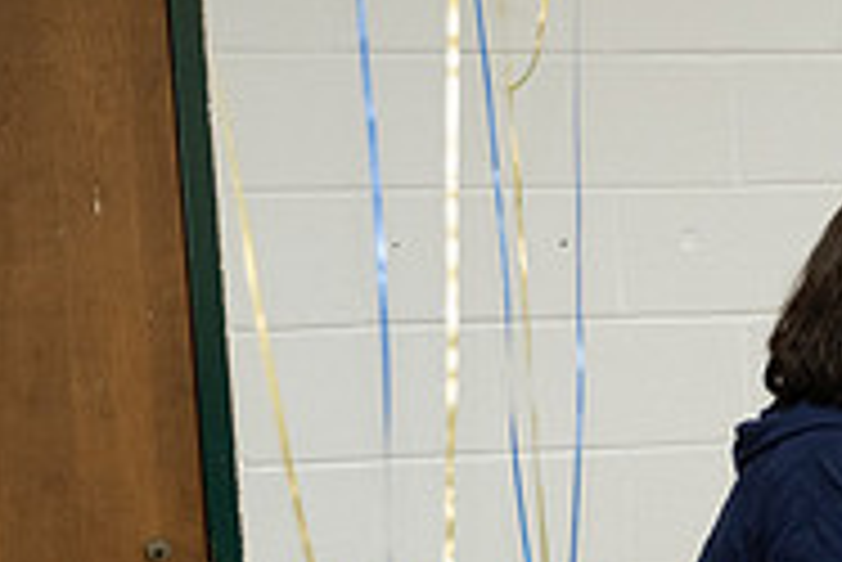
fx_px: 3043
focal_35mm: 130
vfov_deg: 10.2
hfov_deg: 14.9
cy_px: 852
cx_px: 1153
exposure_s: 1/120
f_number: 2.8
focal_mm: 28.3
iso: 1600
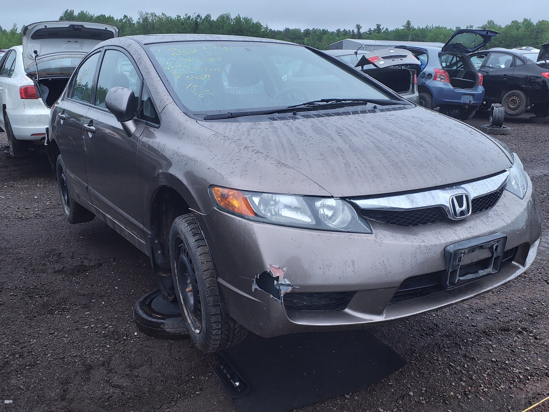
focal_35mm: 26
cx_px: 274
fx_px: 412
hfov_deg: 67.3
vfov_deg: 53.1
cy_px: 206
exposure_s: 1/120
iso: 40
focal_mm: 3.58
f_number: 1.9
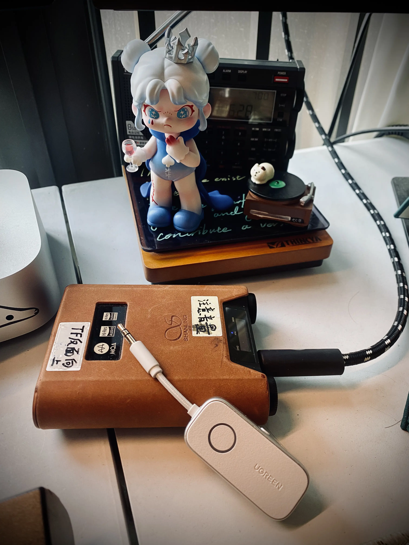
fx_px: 410
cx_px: 204
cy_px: 272
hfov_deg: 53.1
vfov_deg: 67.3
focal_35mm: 26
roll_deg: -1.0
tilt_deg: -38.2
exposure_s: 1/96
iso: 125
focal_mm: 4.25
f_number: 1.8
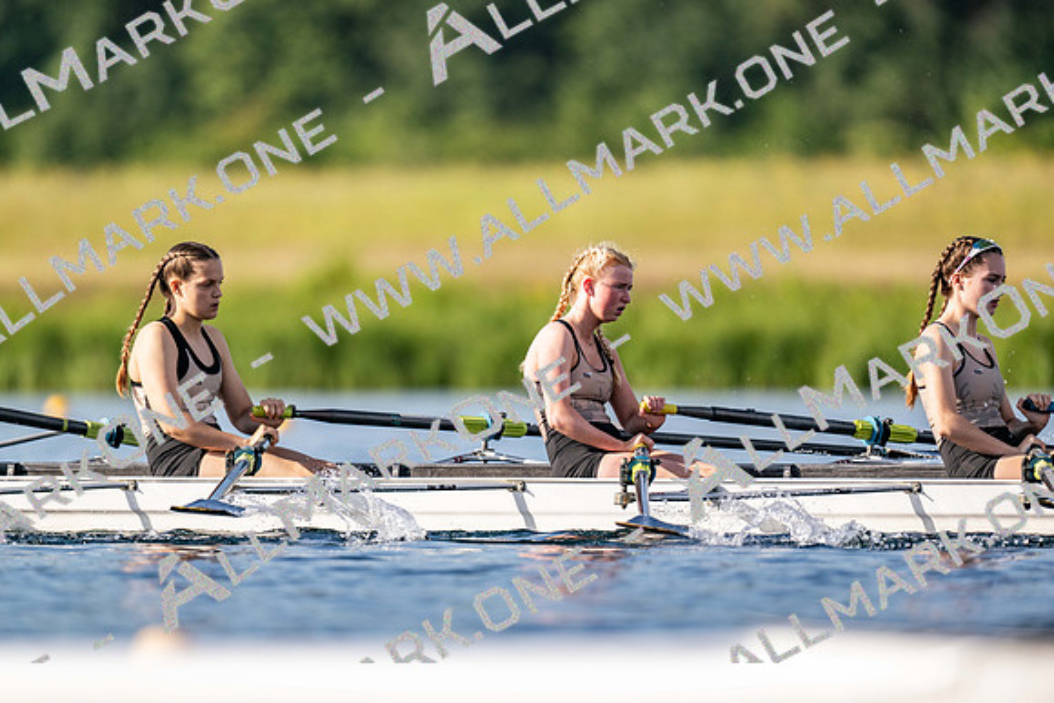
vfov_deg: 2.3
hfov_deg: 3.4
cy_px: 352
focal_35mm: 600
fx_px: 17570
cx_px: 527
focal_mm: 600
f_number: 4
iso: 280
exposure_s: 1/2500
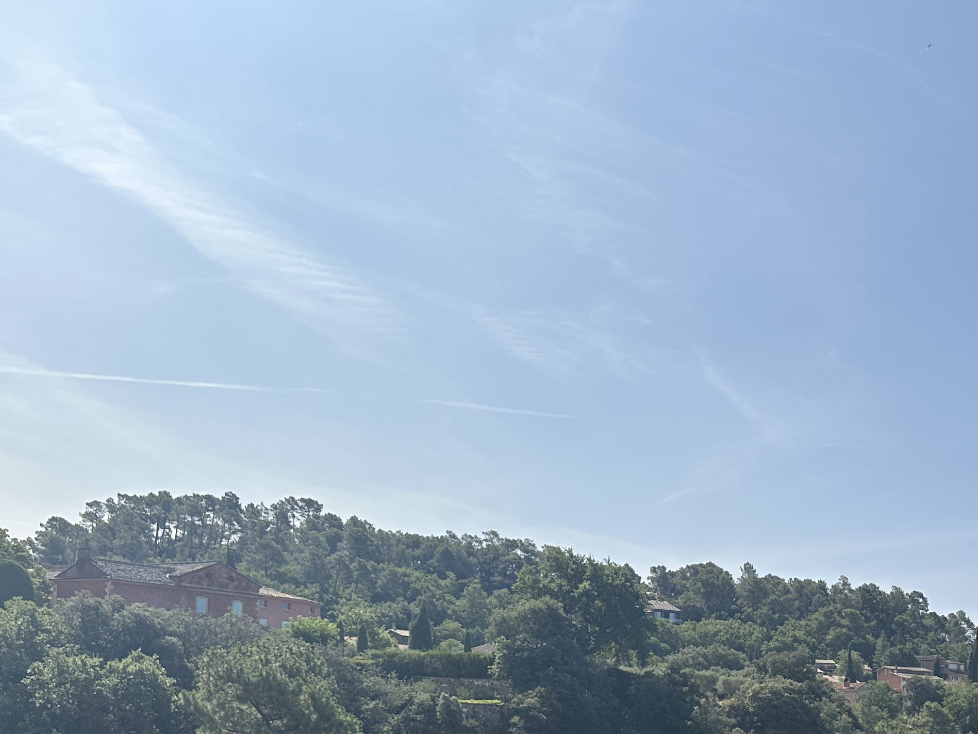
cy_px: 774
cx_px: 833
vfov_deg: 26.6
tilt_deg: -1.2
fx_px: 1441
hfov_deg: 35.8
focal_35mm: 51
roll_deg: -1.4
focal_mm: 6.86
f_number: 1.78
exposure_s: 1/7576
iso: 80
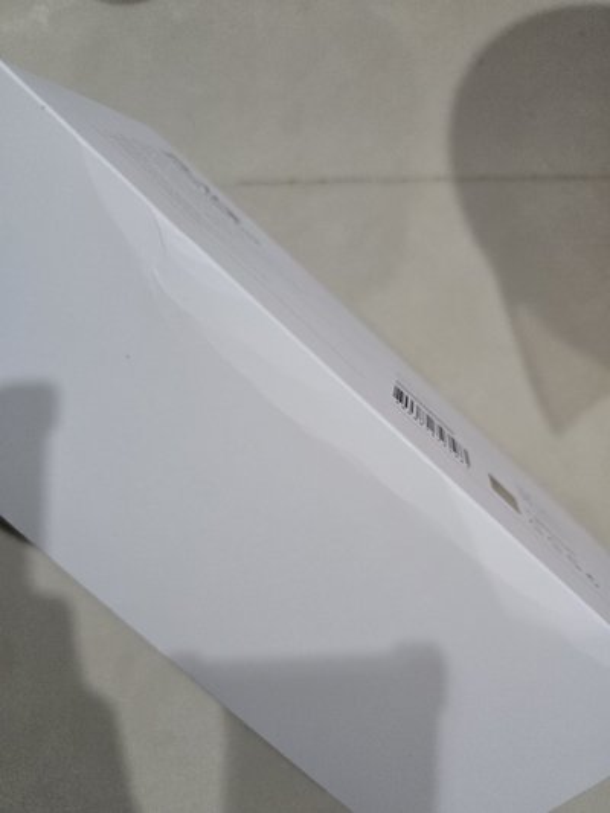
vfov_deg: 73.9
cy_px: 406
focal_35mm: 23
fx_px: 540
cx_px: 305
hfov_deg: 58.9
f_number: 1.7
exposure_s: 1/120
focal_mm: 6.3
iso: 800
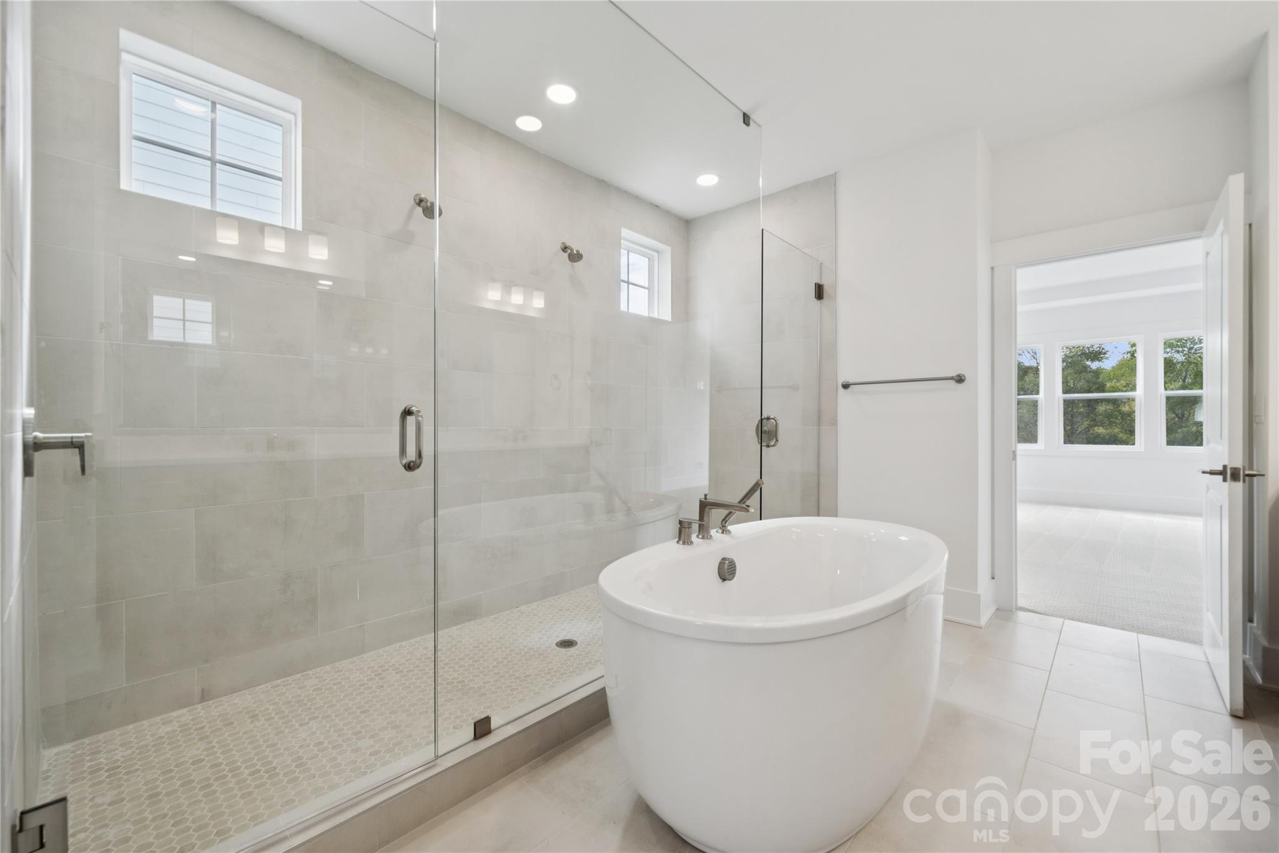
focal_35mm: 14
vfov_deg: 81.2
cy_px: 426
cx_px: 640
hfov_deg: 104.3
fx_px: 497
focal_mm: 14
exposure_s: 1/60
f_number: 7.1
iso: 160
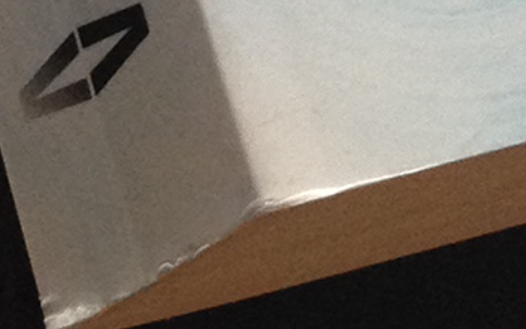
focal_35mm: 270
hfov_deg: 7.8
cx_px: 430
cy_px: -799
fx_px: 3871
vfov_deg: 4.6
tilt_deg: -49.5
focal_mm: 4.28
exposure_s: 1/20
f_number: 2.4
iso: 100
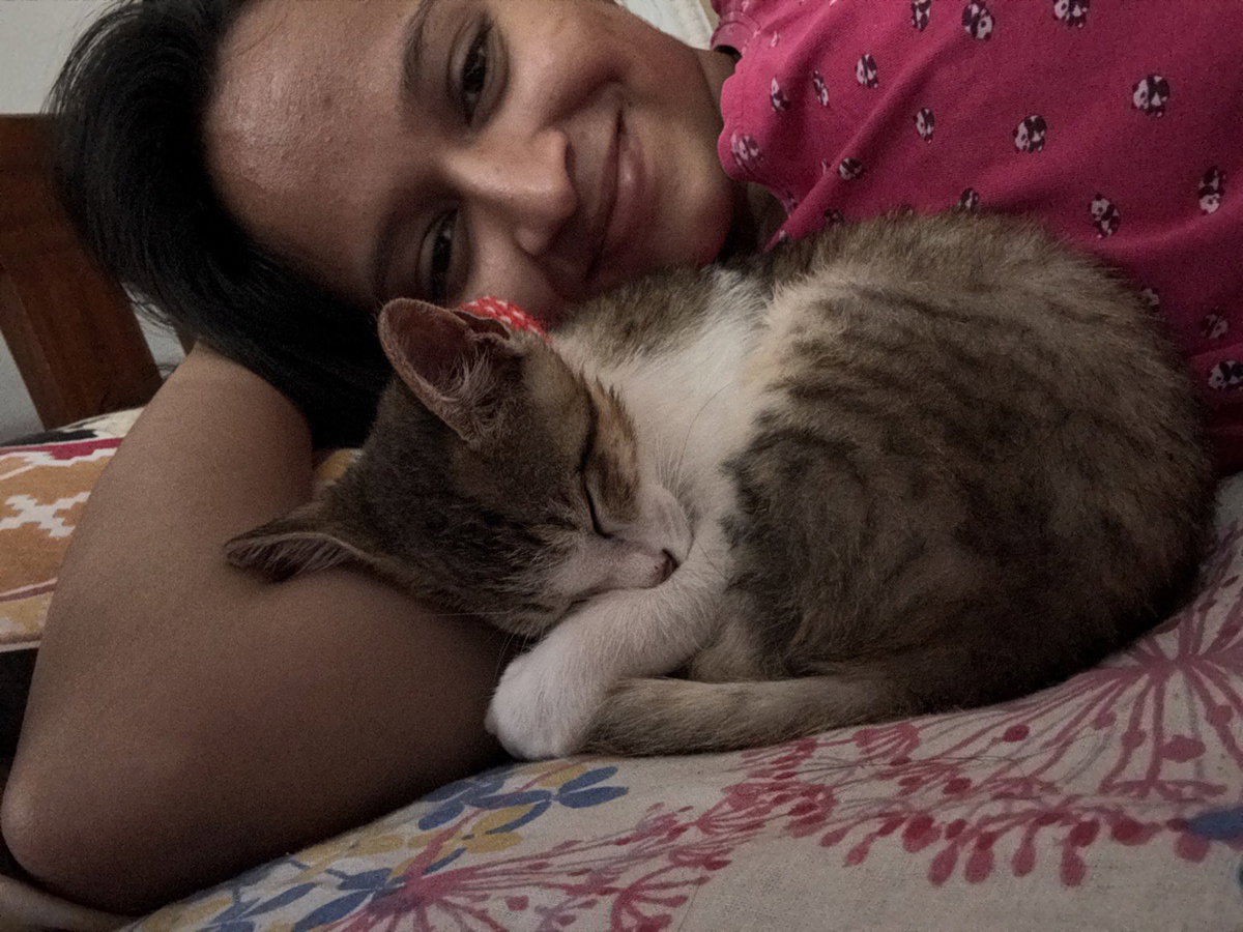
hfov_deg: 60.0
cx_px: 622
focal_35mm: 30
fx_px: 1077
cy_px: 466
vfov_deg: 46.8
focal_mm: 2.69
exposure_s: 1/25
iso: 320
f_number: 1.9
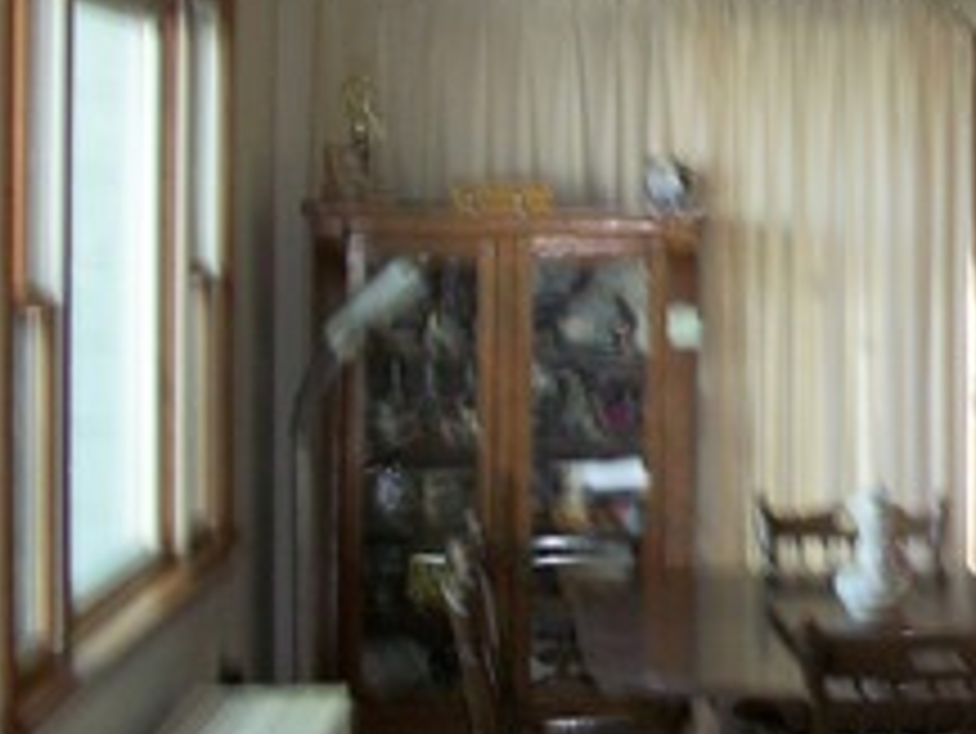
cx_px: 1421
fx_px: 2906
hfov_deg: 17.4
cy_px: 185
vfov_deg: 14.3
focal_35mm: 103
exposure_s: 1/30
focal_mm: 6.3
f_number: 3.1
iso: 160
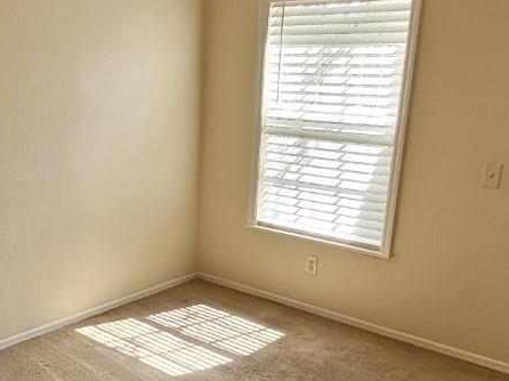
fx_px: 617
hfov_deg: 43.1
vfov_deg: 34.1
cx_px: 113
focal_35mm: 42
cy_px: 249
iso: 80
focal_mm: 1.74
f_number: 2.2
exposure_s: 1/120
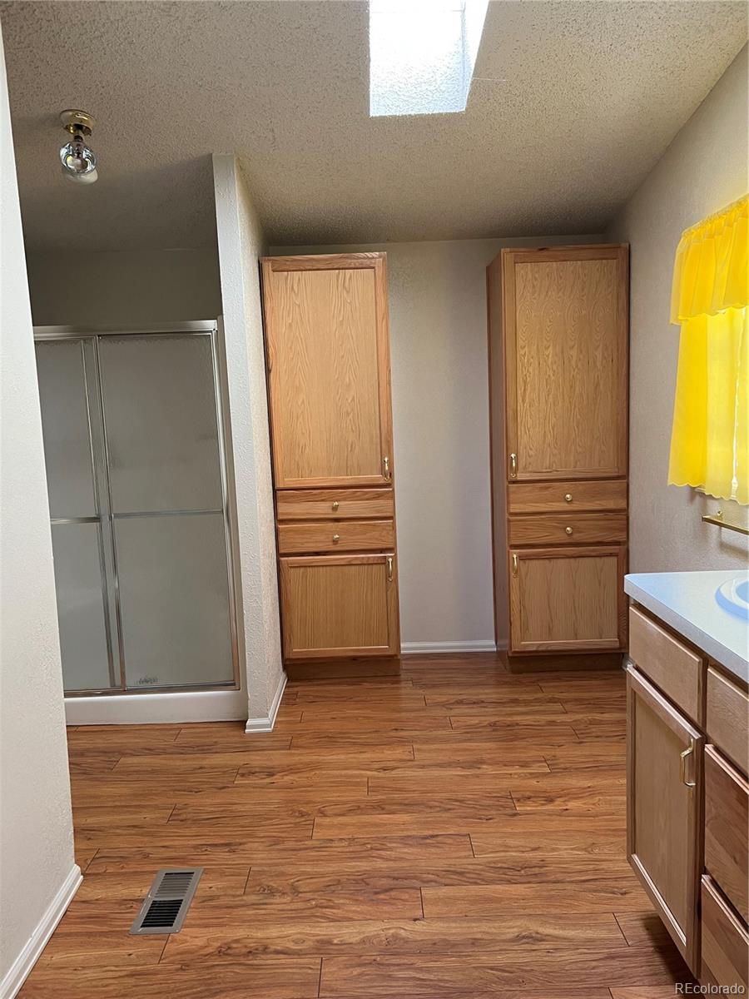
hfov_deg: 53.1
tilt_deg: -6.2
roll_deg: +2.6
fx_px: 750
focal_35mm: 26
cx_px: 374
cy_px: 500
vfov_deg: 67.3
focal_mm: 5.7
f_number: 1.5
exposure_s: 1/82
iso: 125
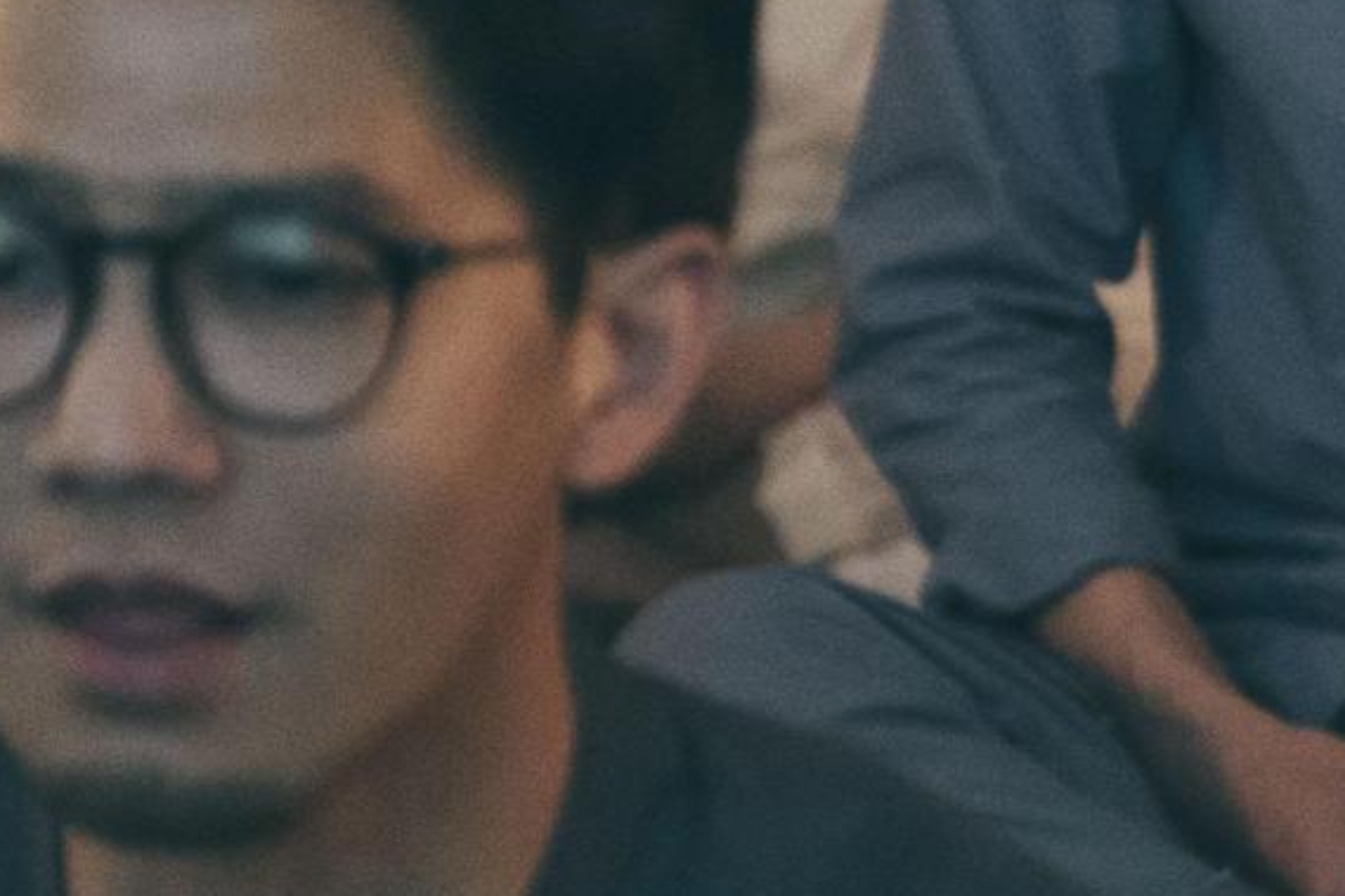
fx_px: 13781
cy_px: 188
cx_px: 2109
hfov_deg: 5.5
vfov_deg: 3.7
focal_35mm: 369
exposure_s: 1/60
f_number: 2.8
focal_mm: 70
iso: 2500
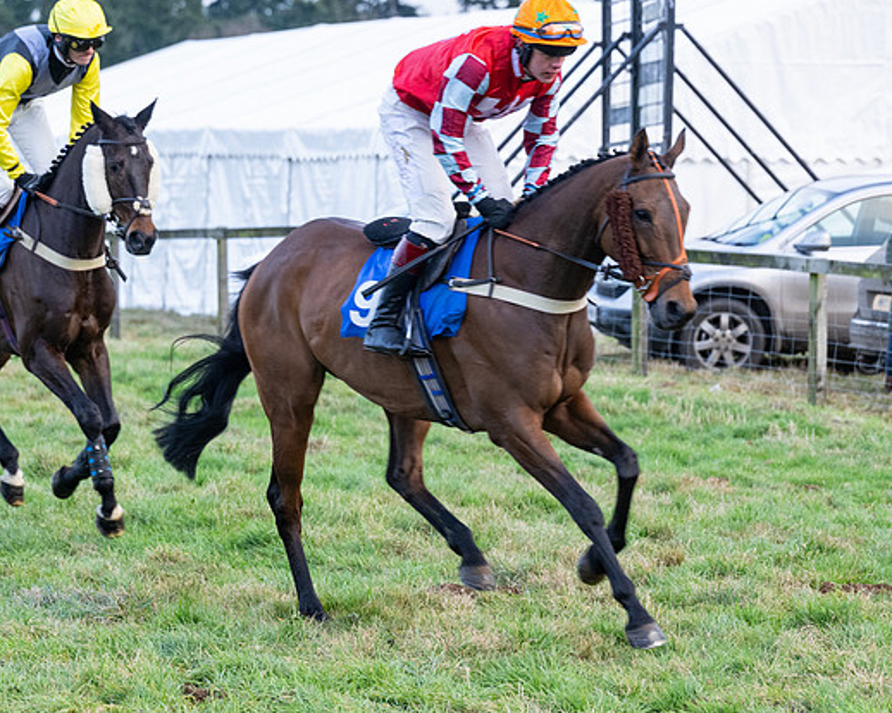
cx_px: 449
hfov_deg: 10.4
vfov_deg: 8.4
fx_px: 4882
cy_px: 339
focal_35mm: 185
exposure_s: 1/400
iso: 1000
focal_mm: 101
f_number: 4
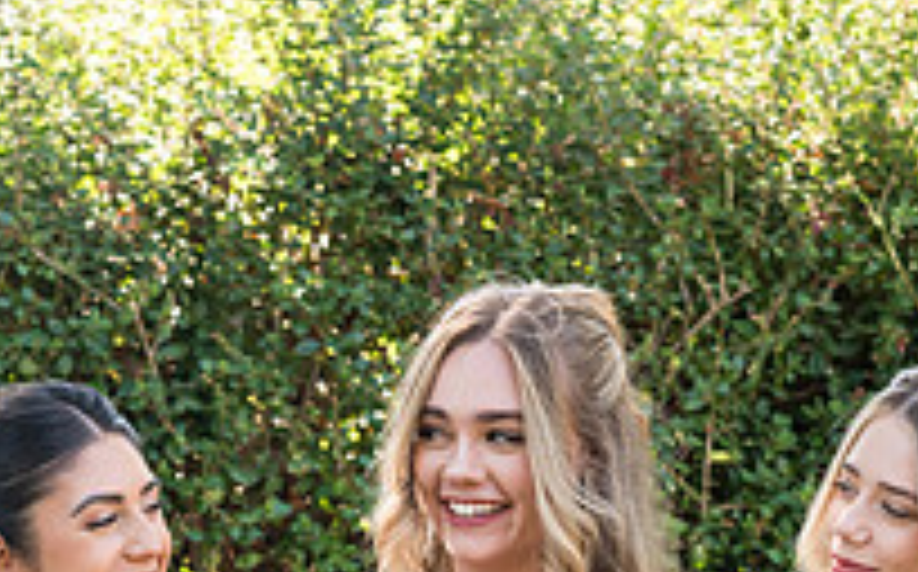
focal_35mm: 145
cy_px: 882
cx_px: 207
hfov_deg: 14.4
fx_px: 3624
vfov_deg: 8.8
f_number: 4
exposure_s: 1/320
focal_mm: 44
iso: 640
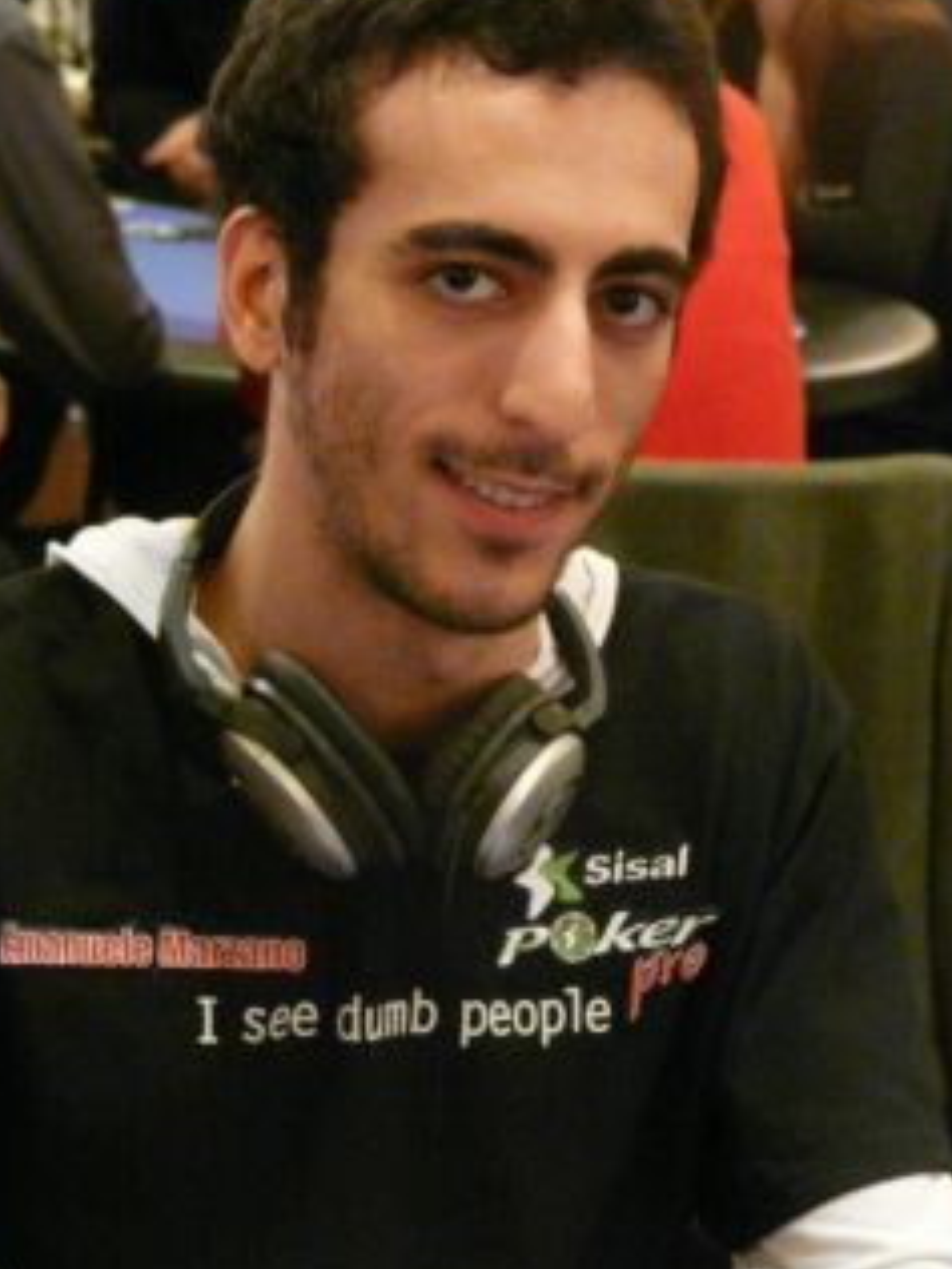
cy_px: 679
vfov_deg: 14.3
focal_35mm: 138
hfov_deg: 10.7
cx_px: 498
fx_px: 5060
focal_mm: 18
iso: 800
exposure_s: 1/15
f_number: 3.6
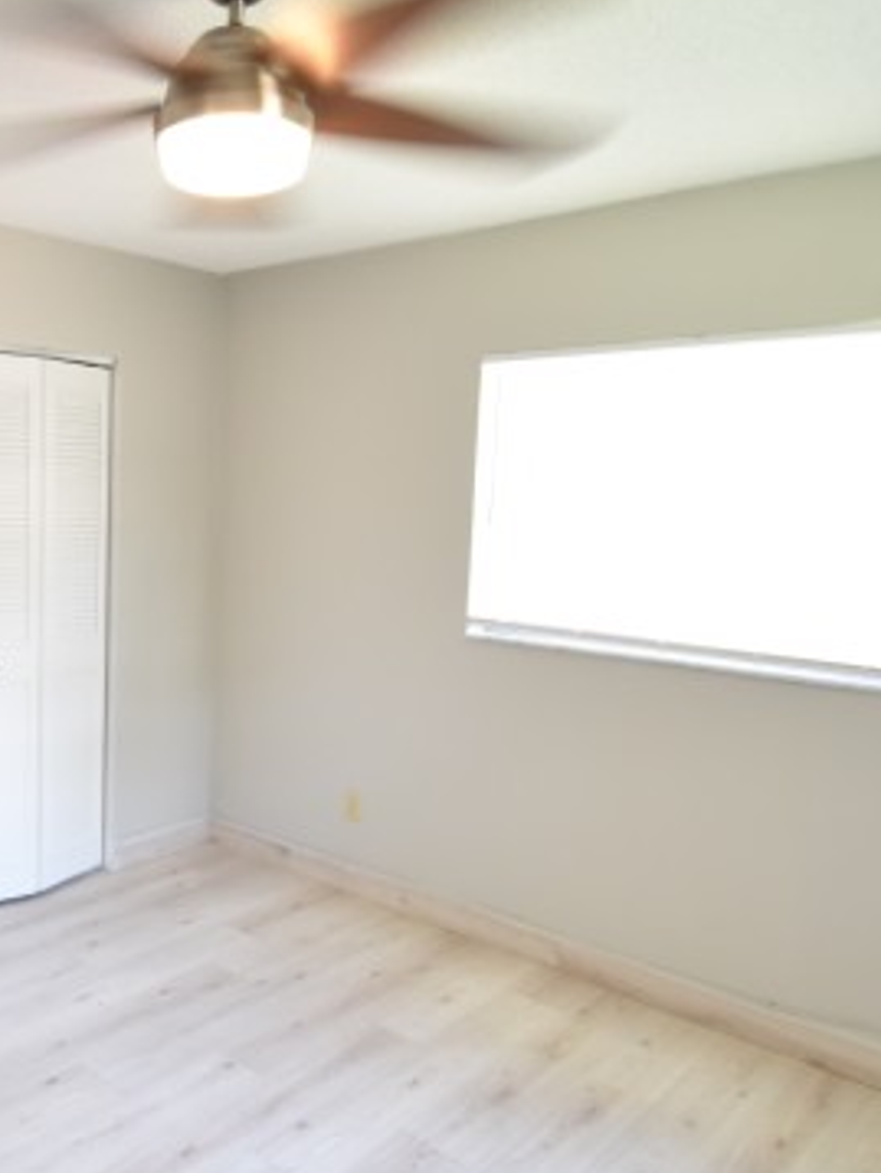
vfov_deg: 61.6
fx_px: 983
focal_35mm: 29
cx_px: 177
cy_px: 613
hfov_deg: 45.8
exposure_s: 1/30
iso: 800
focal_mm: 10
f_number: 3.5
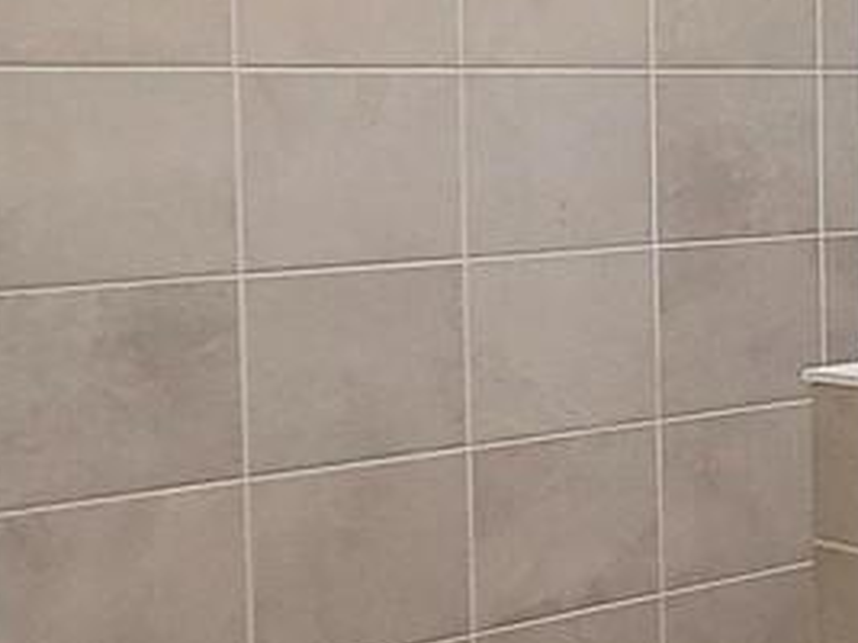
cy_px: 151
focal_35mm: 78
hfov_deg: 16.0
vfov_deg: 18.7
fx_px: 1932
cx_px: 1928
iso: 160
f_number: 2.2
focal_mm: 2.2
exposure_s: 1/60.2
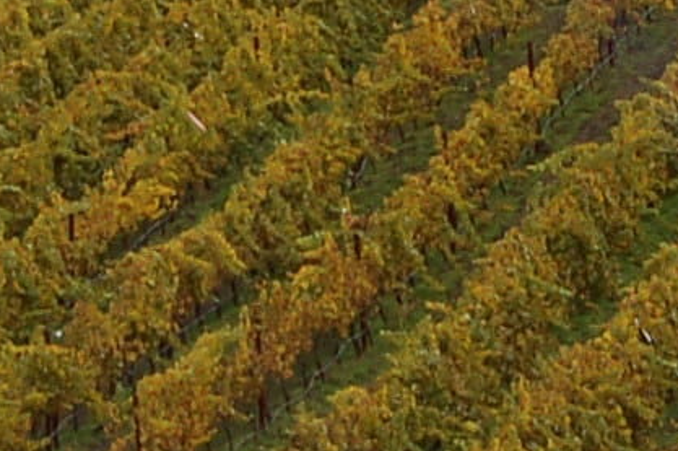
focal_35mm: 411
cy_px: -247
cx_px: 195
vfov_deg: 3.3
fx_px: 7731
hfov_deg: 5.0
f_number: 9
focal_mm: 38
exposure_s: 1/250
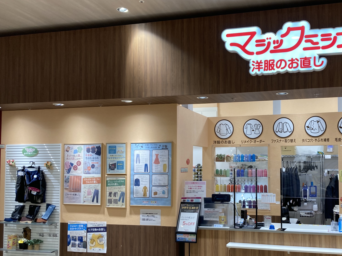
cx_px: 228
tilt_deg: +3.0
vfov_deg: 37.6
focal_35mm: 38
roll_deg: -0.4
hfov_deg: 48.2
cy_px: 151
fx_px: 375
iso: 50
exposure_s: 1/100
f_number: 1.8
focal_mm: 3.99
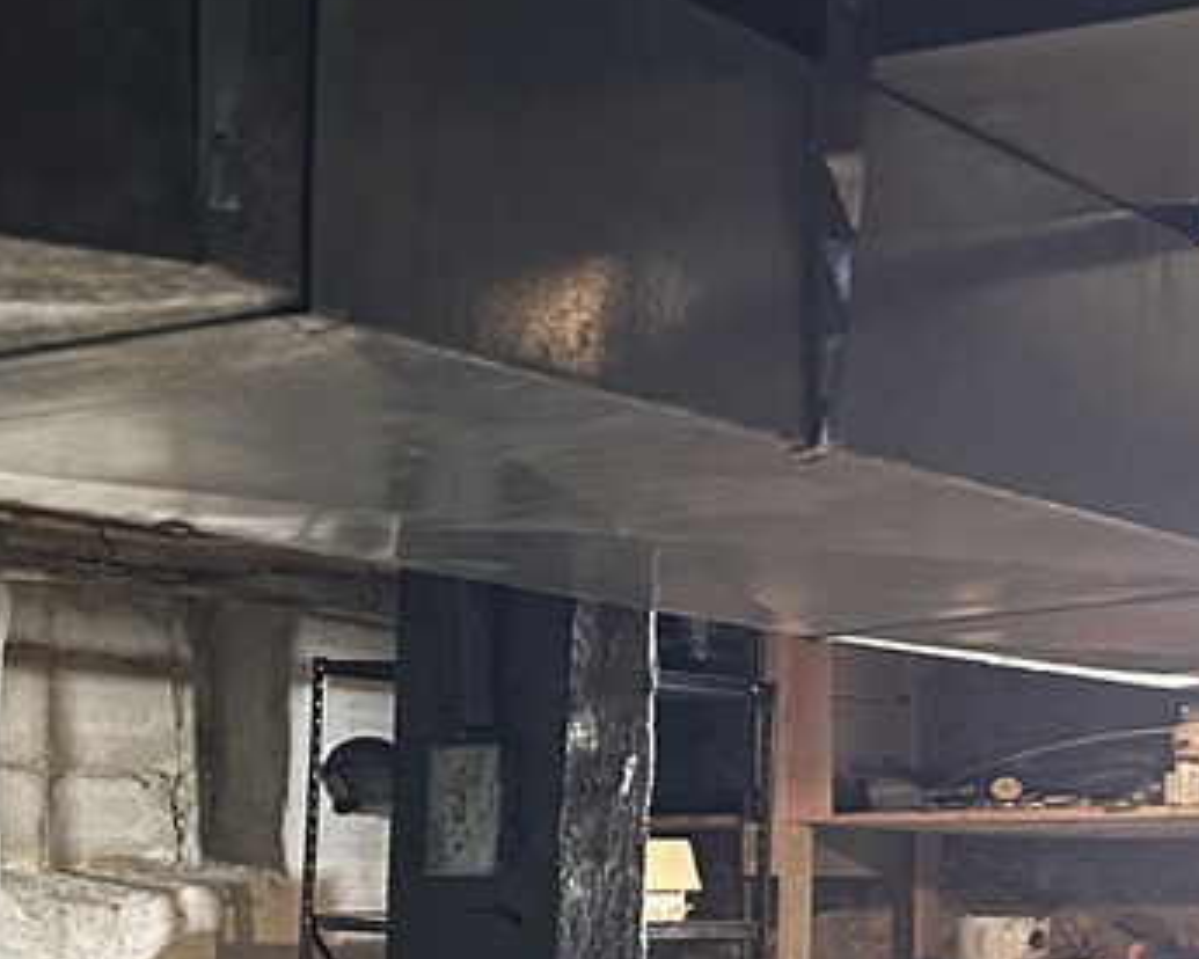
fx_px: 3761
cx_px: -146
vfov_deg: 14.3
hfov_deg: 17.5
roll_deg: -0.5
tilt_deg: -0.3
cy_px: 931
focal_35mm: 106
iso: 400
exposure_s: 1/40
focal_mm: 5.7
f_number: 1.5
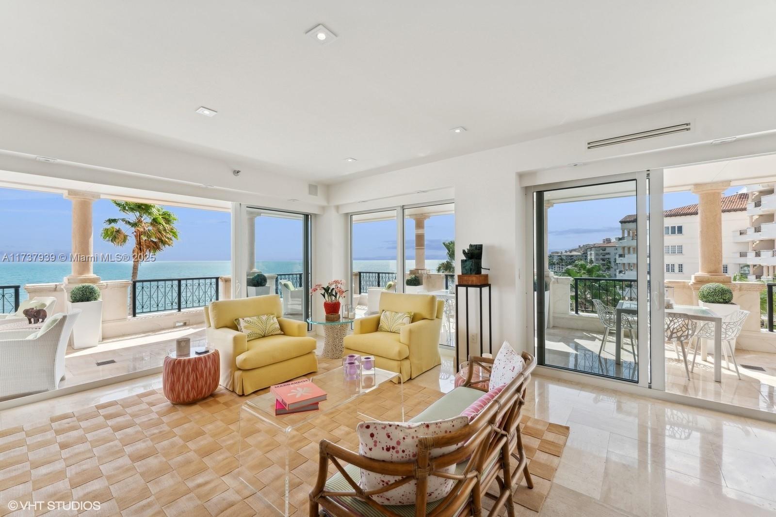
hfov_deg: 104.2
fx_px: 302
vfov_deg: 81.2
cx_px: 388
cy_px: 258
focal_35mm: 14
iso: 200
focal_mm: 14
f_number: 10
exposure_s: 1/100
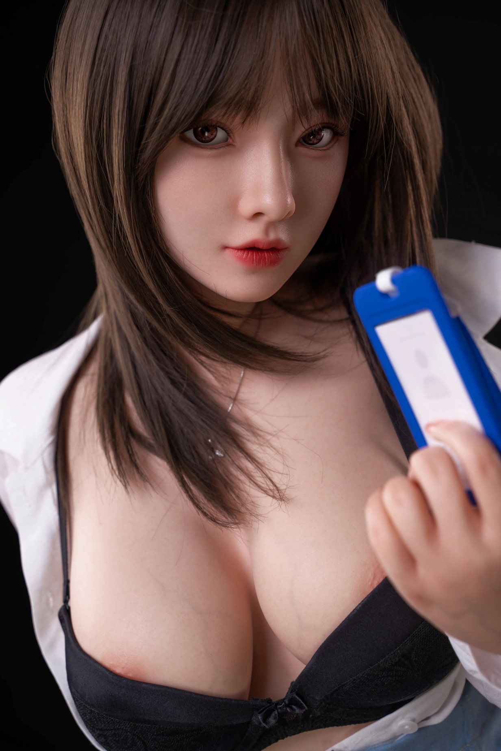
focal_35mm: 55
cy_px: 376
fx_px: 1148
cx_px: 250
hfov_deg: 24.6
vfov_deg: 36.2
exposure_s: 1/125
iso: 50
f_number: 4.5
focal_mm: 55
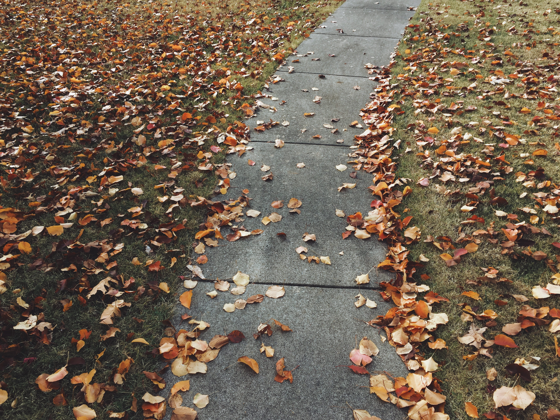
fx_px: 469
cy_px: 210
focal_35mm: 29
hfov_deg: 61.7
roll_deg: -2.6
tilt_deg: -32.1
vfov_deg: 48.2
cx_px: 280
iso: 25
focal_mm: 4.15
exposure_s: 1/345
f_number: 2.2
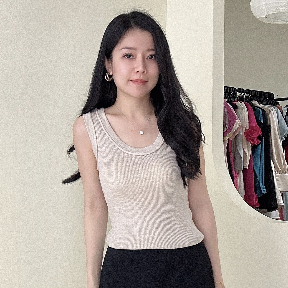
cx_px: 148
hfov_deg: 36.1
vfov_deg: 32.9
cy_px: 292
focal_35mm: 47
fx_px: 442
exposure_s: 1/60
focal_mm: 2.69
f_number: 1.9
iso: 100
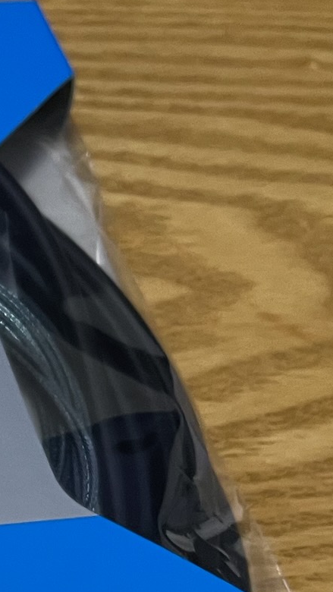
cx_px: -426
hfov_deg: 11.2
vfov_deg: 22.3
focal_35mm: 93
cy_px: 548
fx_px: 1459
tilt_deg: -53.8
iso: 250
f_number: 1.6
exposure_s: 1/50
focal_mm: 4.2
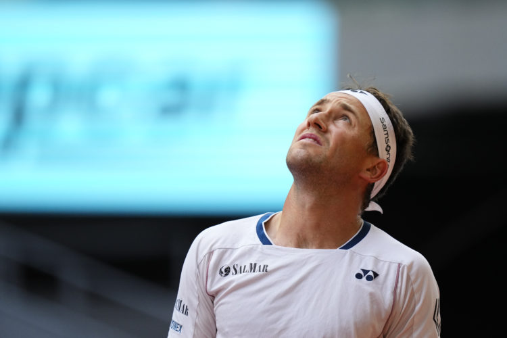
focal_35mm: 400
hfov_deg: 5.2
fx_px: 5633
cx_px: 254
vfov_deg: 3.4
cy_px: 169
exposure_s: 1/3200
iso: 2000
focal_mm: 400
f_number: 2.8
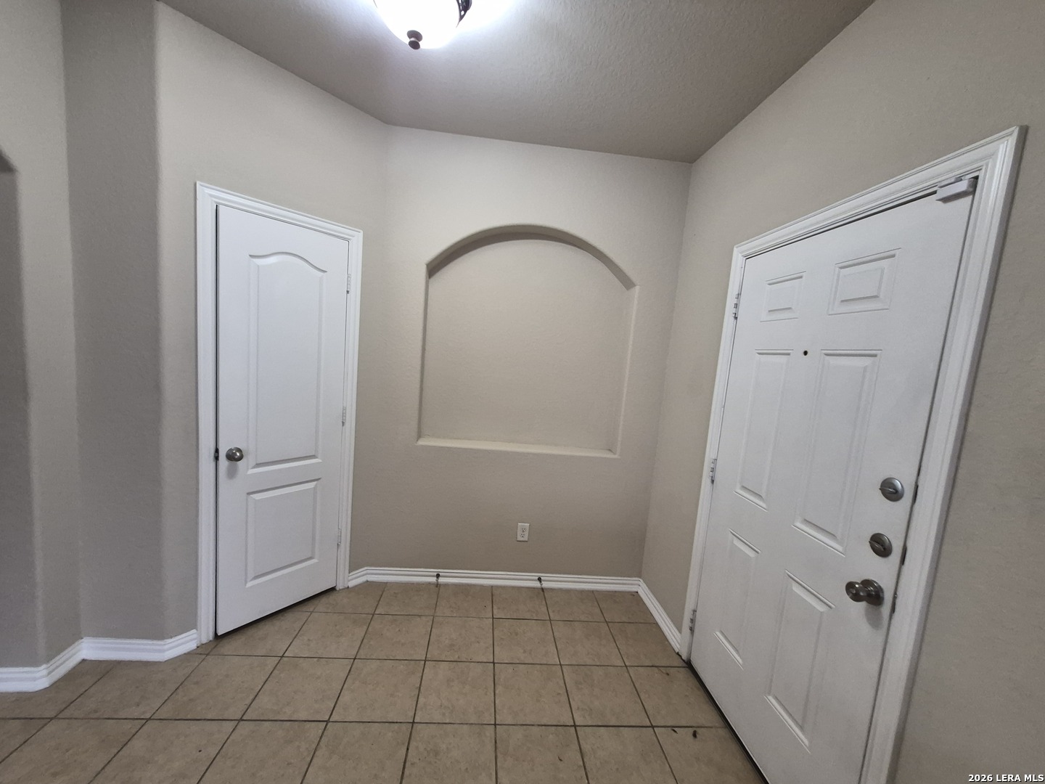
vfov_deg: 89.9
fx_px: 392
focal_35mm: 13
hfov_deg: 106.2
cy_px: 392
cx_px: 522
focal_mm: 1.74
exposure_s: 1/60
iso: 250
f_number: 2.2
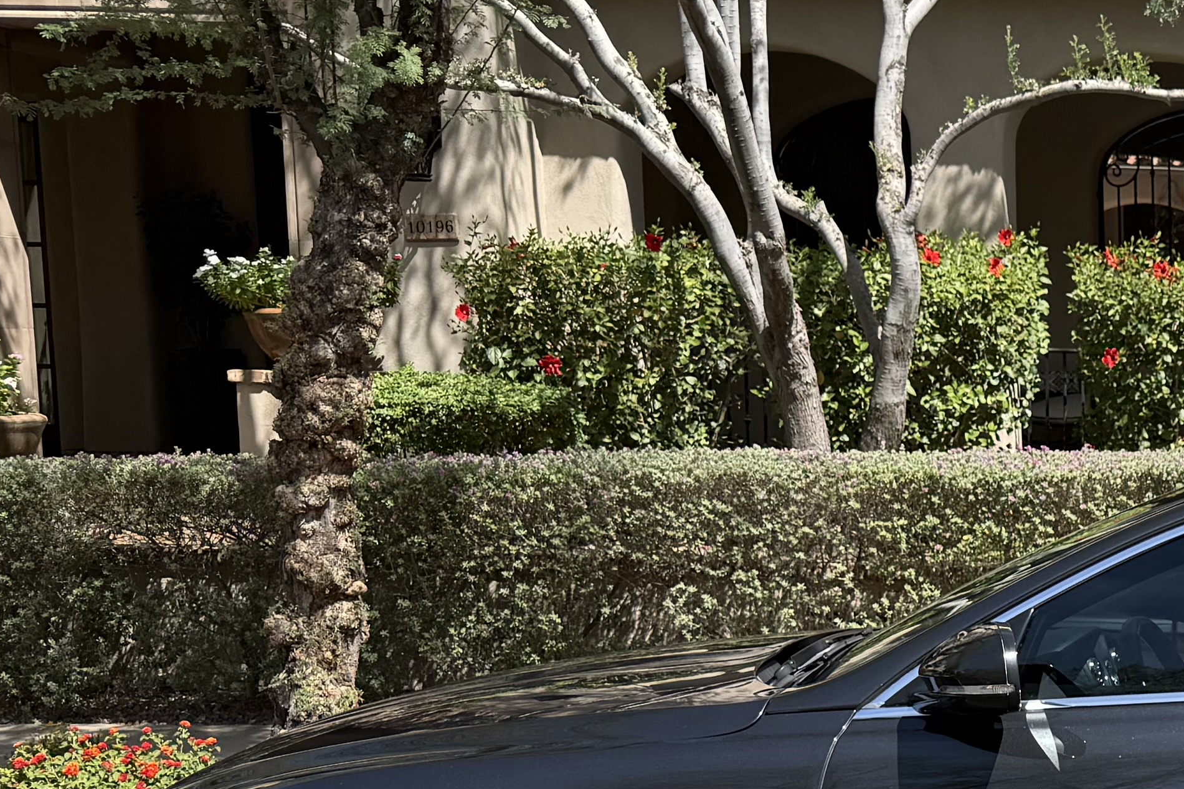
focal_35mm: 75
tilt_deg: -10.3
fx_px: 2466
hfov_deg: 23.9
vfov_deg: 17.8
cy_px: 749
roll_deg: -1.7
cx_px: 1525
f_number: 1.78
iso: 80
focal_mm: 6.76
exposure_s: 1/2169
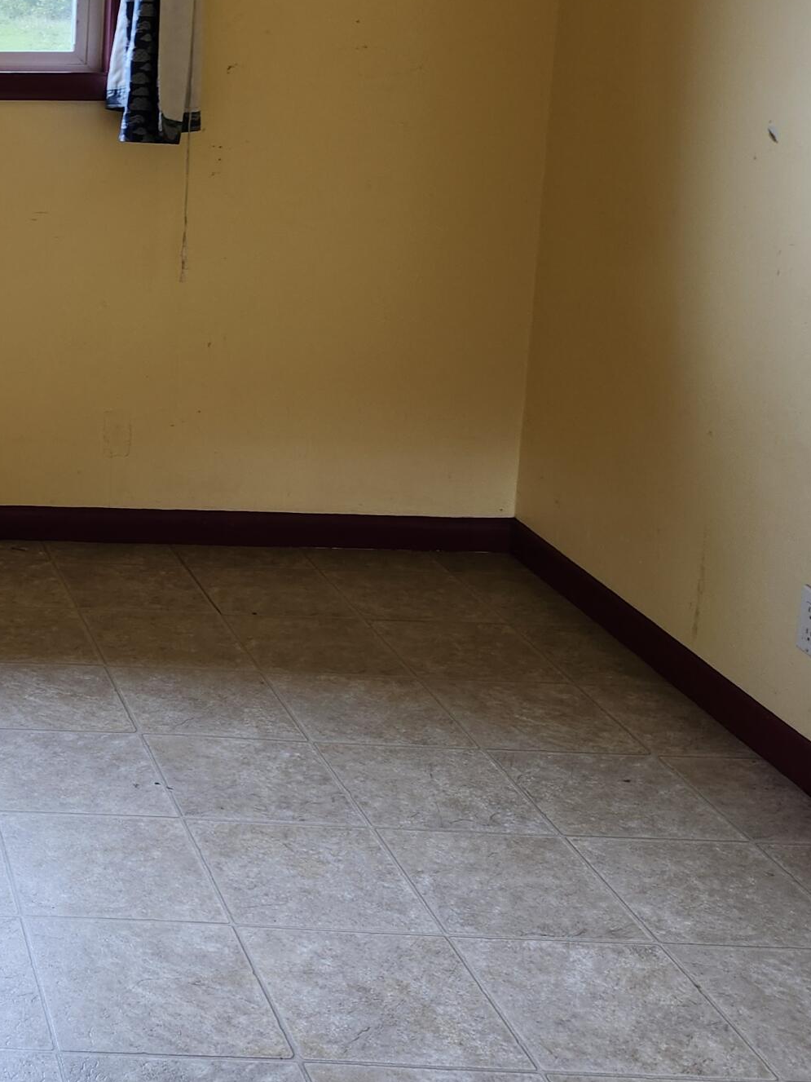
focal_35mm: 52
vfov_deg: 35.5
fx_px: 1625
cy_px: 202
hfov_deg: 24.7
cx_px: -219
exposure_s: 1/180
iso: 100
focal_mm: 5.54
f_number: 1.8
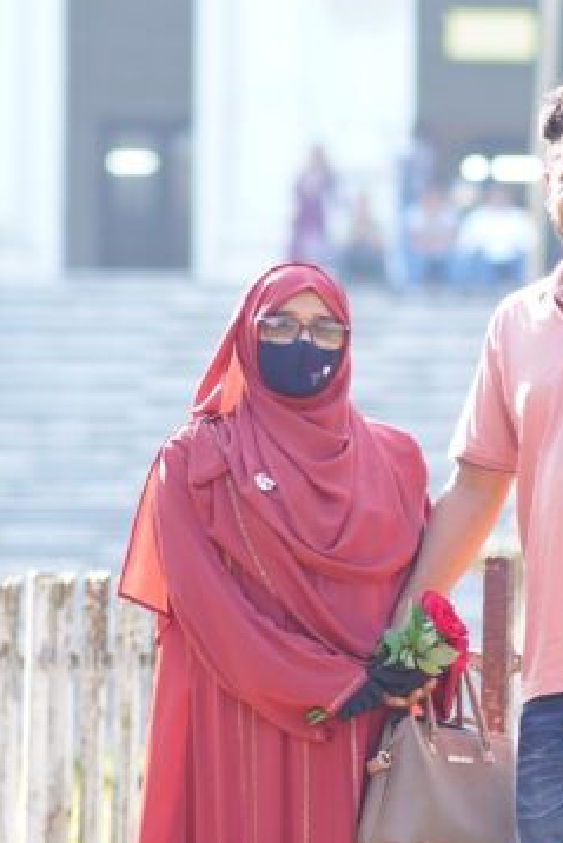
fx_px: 5694
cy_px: 311
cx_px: 536
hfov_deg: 5.6
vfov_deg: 8.5
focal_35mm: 243
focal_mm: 85
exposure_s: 1/250
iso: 100
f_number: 1.8
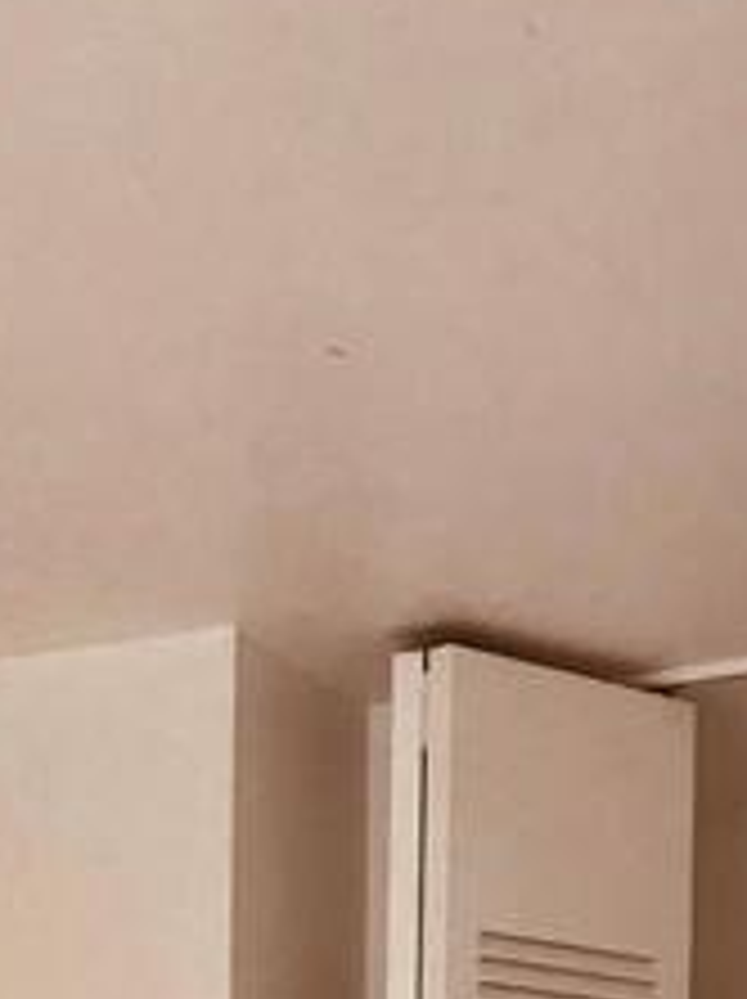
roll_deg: -0.5
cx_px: -58
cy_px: 1521
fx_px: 2796
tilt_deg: +0.6
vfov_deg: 18.0
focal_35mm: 97
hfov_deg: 14.9
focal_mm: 3.99
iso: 40
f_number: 1.8
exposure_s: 1/17
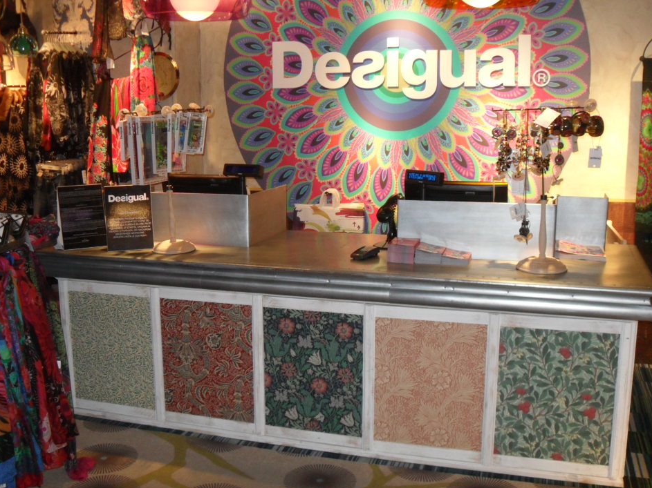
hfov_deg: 49.0
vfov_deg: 37.7
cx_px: 313
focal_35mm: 38
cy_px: 232
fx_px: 716
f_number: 2.8
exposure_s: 1/45
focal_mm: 6.2
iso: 200
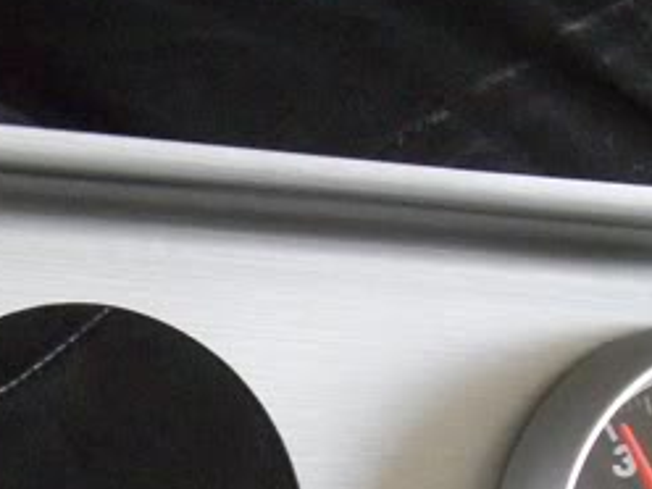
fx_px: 2957
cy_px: 510
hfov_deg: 12.6
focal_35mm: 157
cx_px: 297
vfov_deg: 9.4
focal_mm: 6.2
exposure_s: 1/80
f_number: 2.7
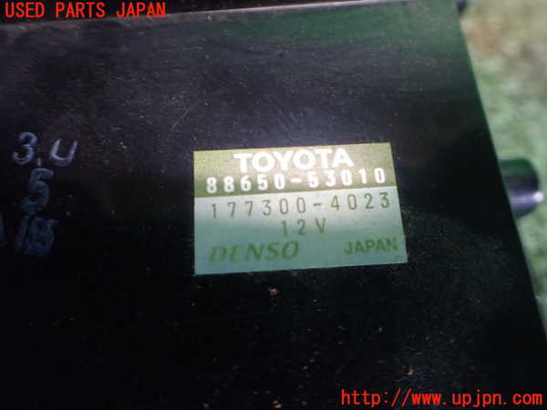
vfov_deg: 46.8
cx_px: 274
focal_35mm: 30
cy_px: 205
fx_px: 474
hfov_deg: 60.0
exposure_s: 1/60
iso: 800
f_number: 2.3
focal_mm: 5.4
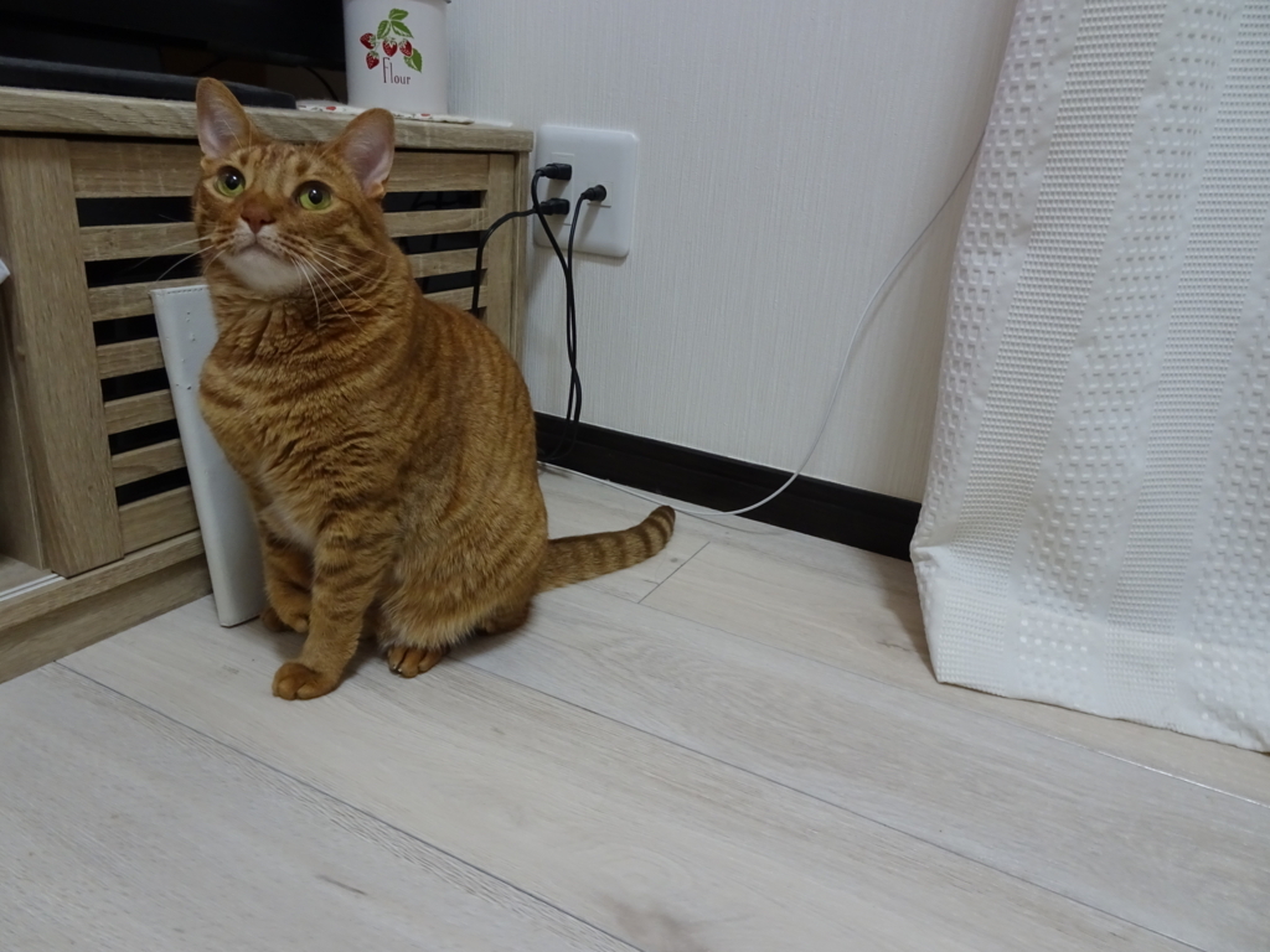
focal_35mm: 24
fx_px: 881
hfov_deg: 71.6
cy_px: 476
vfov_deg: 56.8
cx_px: 635
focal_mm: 4.1
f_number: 3.5
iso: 640
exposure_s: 1/30
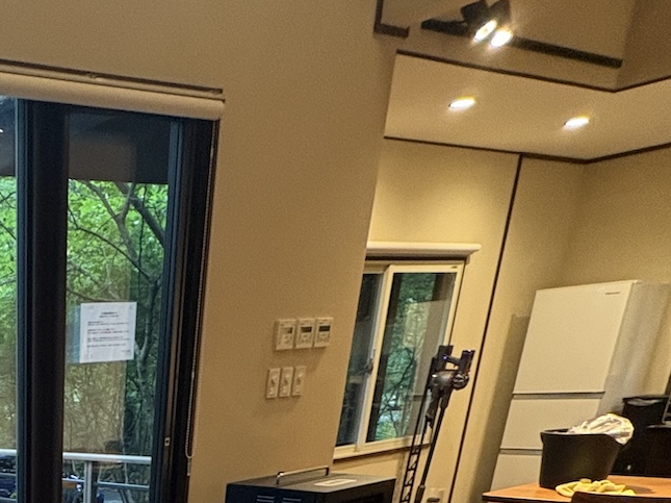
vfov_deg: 25.5
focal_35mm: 43
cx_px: -113
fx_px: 833
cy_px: 748
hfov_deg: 35.5
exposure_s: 1/60
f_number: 2.2
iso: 320
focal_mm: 2.22
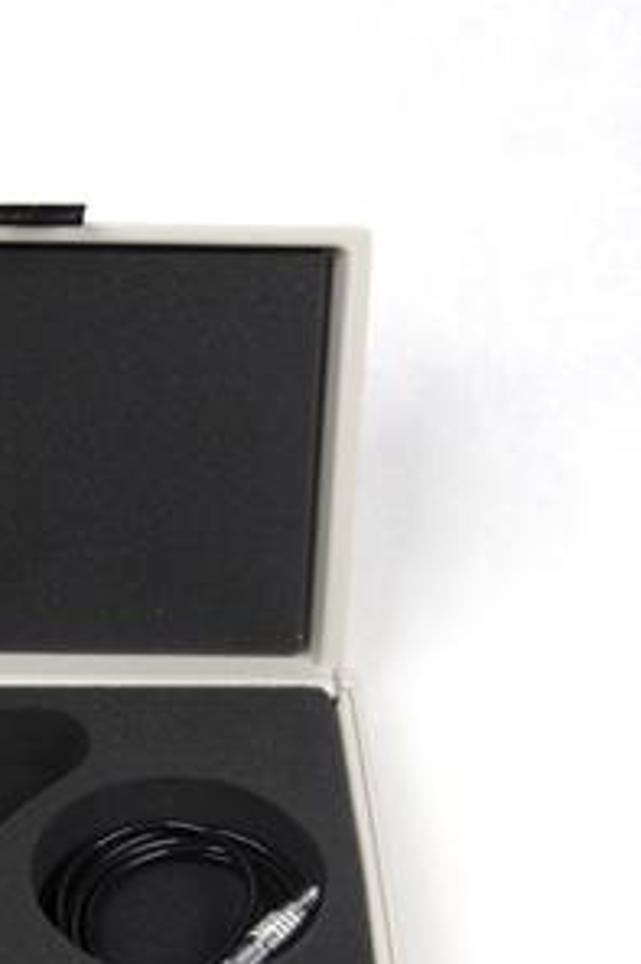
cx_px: 29
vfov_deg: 23.8
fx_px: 2273
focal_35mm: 85
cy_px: 633
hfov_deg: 15.8
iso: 200
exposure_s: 1/200
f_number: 13
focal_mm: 28
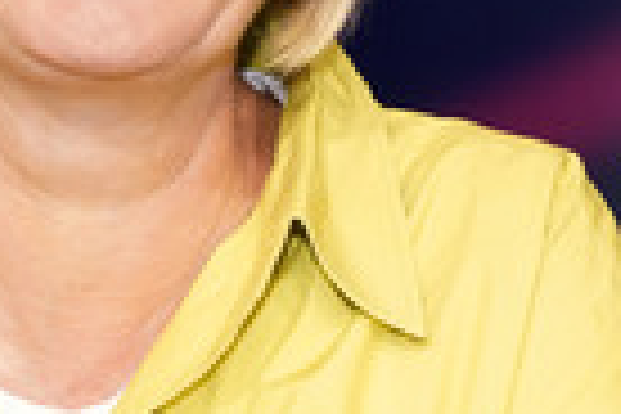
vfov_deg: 12.2
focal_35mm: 111
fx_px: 1915
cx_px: 124
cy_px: 0
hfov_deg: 18.3
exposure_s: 1/125
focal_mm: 34
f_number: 5.6
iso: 2000
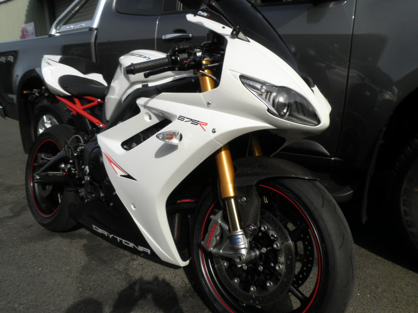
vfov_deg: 53.1
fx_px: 314
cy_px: 156
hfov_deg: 67.3
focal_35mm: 26
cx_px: 209
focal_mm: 4.7
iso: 64
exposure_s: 1/250
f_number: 7.8
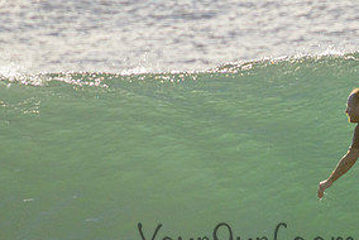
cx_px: 274
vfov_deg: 0.6
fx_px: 22290
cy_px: 213
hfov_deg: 0.9
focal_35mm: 2233
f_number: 11
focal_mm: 800
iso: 720
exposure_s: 1/2000
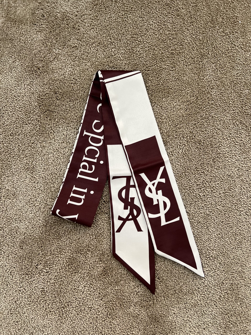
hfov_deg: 53.1
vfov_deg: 67.3
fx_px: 251
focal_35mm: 26
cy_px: 168
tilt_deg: -87.2
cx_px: 126
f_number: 1.5
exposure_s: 1/109
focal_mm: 5.7
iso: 125
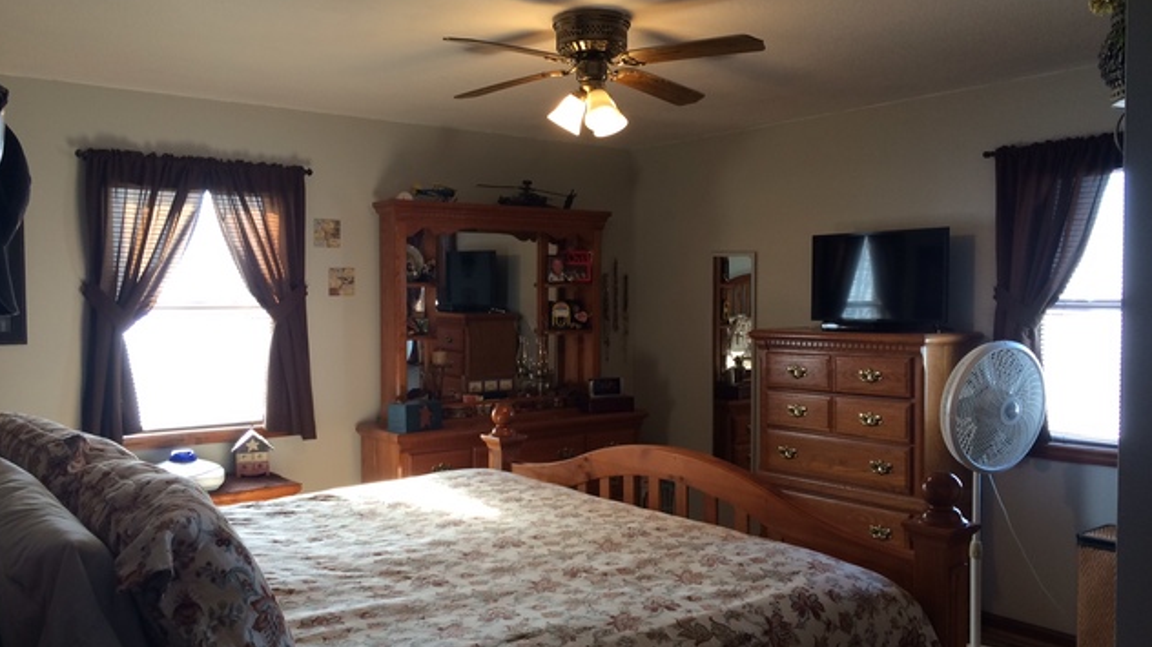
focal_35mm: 32
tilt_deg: -1.4
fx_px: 977
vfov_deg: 36.6
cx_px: 571
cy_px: 334
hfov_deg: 61.0
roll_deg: -0.7
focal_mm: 4.15
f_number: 2.2
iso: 40
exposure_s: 1/30
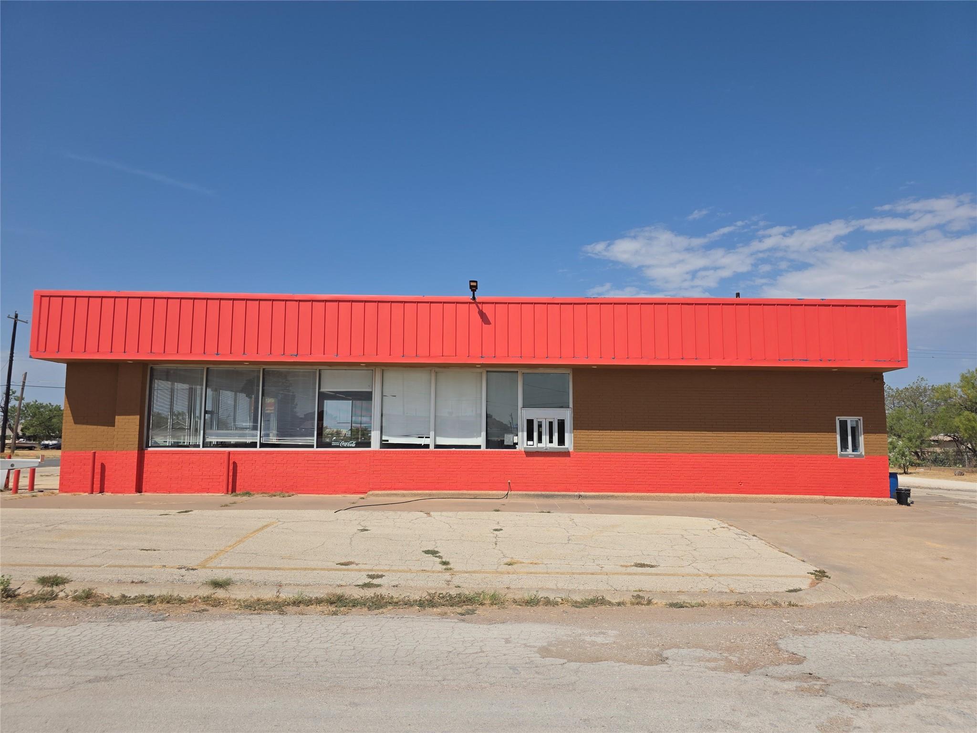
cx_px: 488
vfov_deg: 58.9
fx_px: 649
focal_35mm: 23
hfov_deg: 73.9
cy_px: 366
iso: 50
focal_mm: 6.3
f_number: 1.7
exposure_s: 1/7944
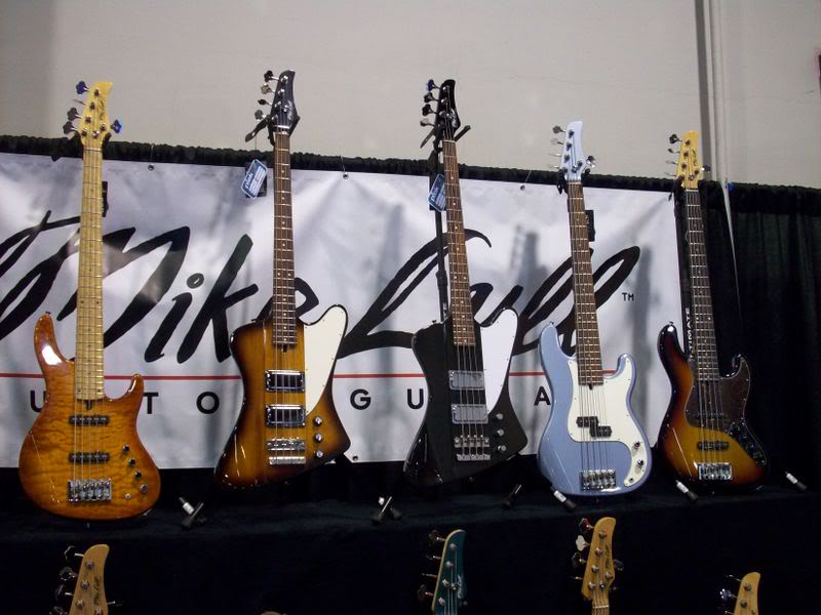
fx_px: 878
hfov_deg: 50.1
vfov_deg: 38.7
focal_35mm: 37
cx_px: 410
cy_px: 308
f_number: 2.8
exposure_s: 1/50.5
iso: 160
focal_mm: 6.2
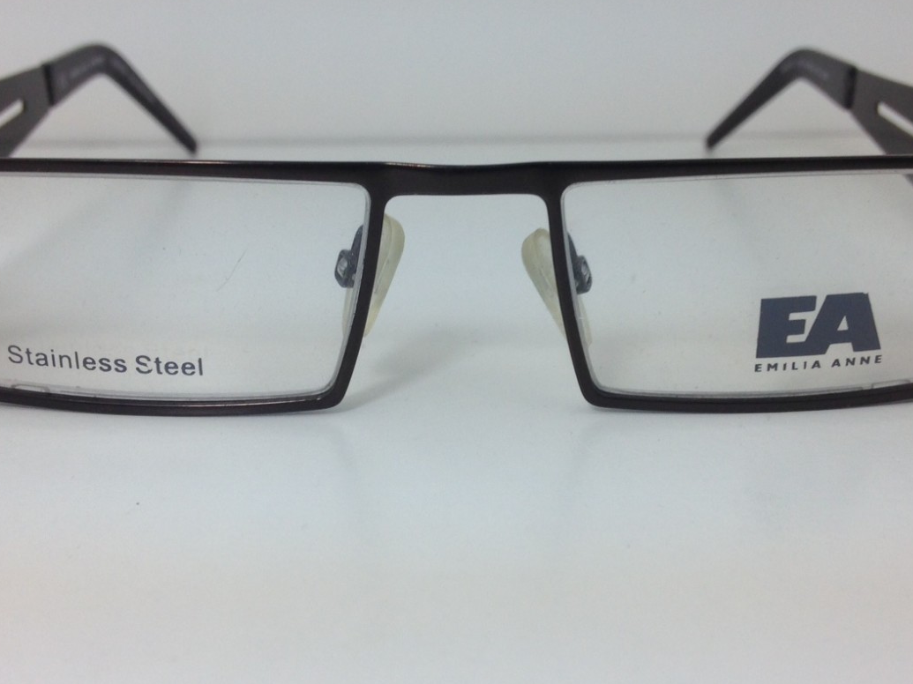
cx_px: 445
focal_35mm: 51
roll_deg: +0.4
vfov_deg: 28.5
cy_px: 320
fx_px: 1345
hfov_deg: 37.5
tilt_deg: -18.6
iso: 50
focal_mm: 4.12
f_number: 2.4
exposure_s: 1/164
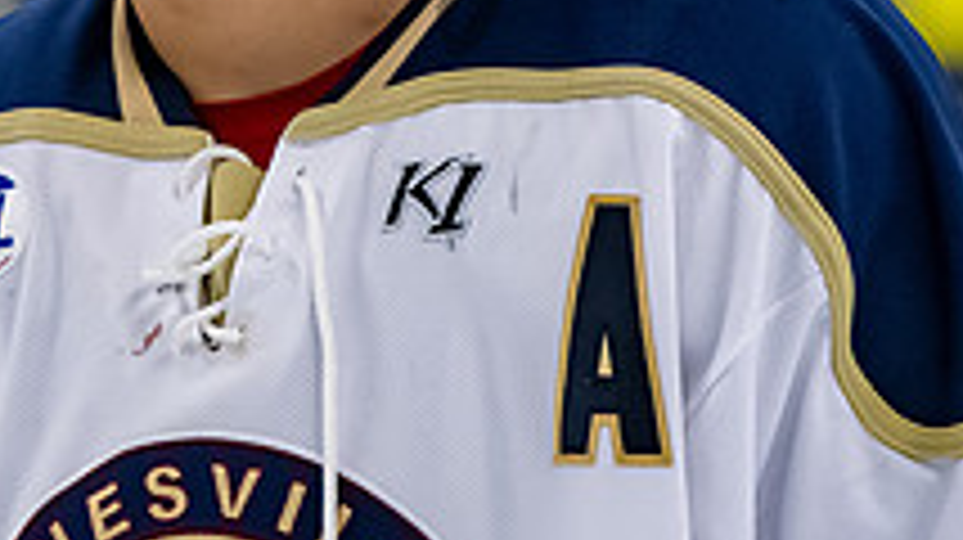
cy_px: -137
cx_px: 166
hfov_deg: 2.8
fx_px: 19596
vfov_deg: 1.6
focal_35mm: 768
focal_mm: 180
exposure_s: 1/800
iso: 2500
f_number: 3.5
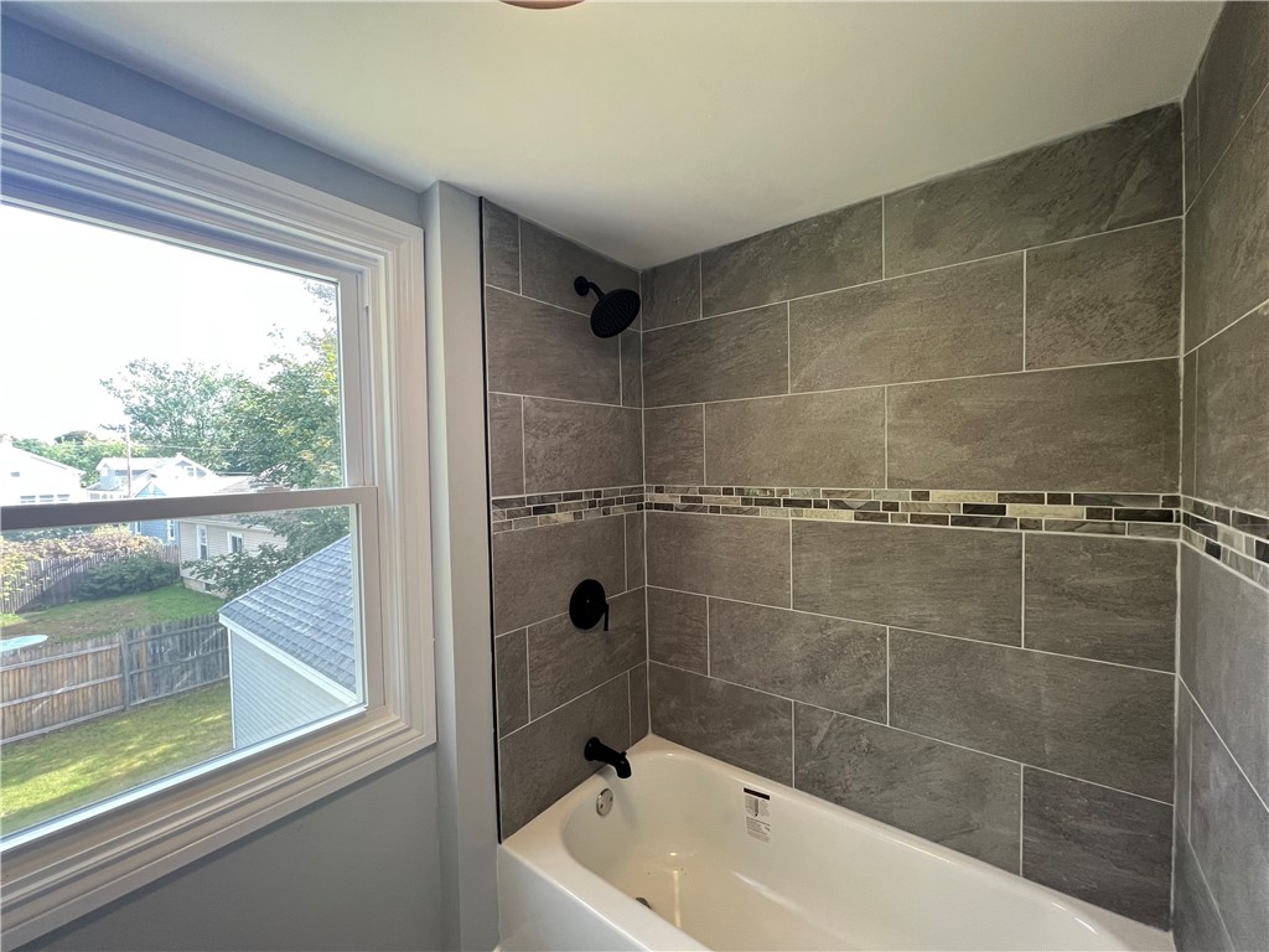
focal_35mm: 13
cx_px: 634
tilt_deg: -0.9
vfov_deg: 89.9
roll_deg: +1.4
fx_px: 477
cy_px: 476
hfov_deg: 106.2
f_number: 1.8
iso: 125
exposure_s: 1/120
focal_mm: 1.57
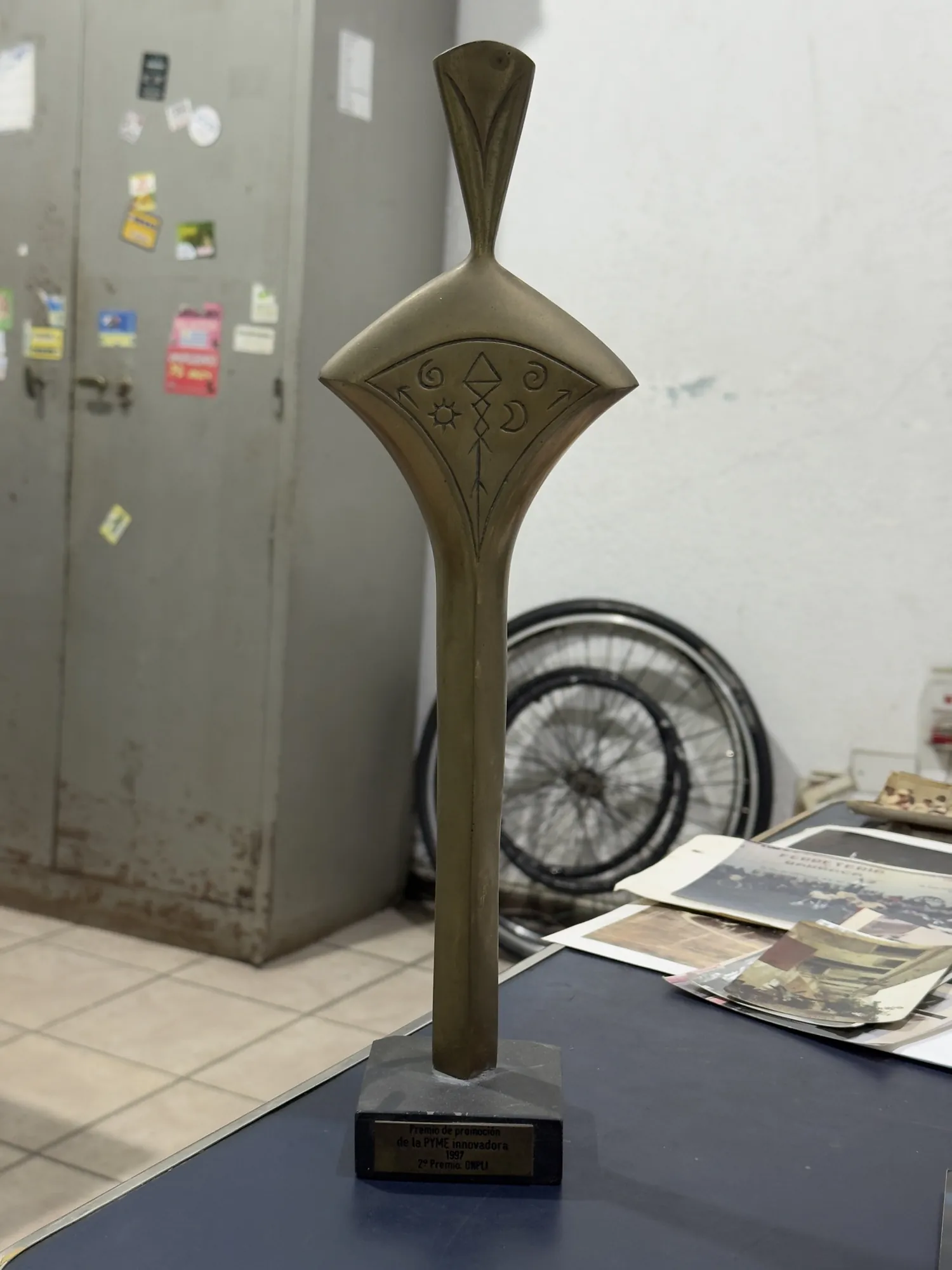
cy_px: 635
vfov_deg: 39.7
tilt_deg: -7.3
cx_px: 476
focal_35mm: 48
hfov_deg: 30.3
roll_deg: -2.7
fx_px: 1760
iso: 125
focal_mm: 6.76
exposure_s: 1/50
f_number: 1.78
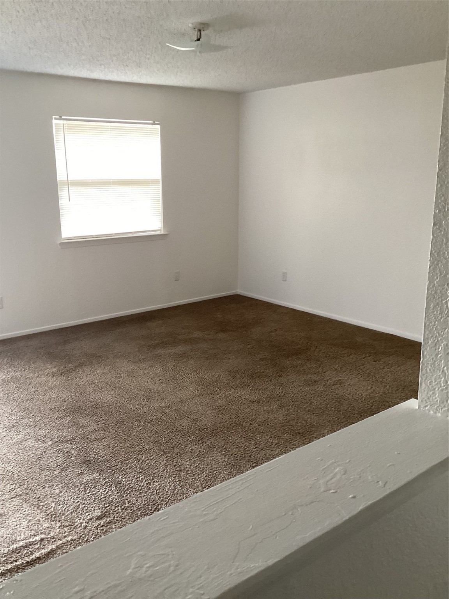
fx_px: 536
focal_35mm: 31
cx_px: 224
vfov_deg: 58.4
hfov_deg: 45.4
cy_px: 300
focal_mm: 3.3
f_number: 2.4
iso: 250
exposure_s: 1/60
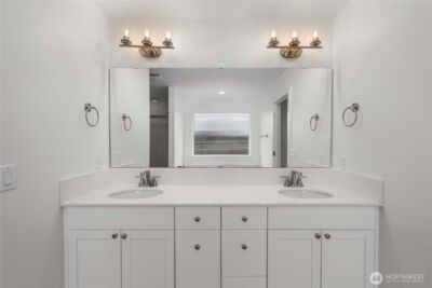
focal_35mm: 15
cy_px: 144
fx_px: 180
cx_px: 216
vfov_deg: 77.4
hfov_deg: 100.4
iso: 80
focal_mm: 15
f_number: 11
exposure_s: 1/60
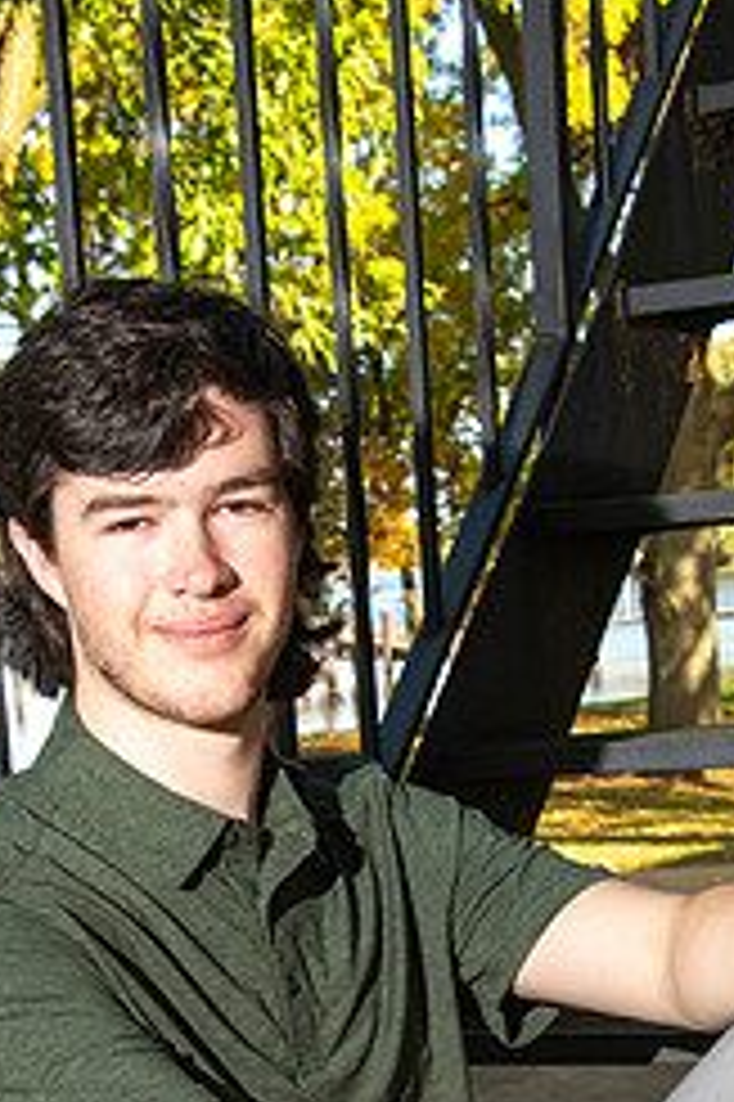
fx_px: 3491
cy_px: 900
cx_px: 315
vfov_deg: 17.8
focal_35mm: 114
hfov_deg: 12.0
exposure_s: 1/160
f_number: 14
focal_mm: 62
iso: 800
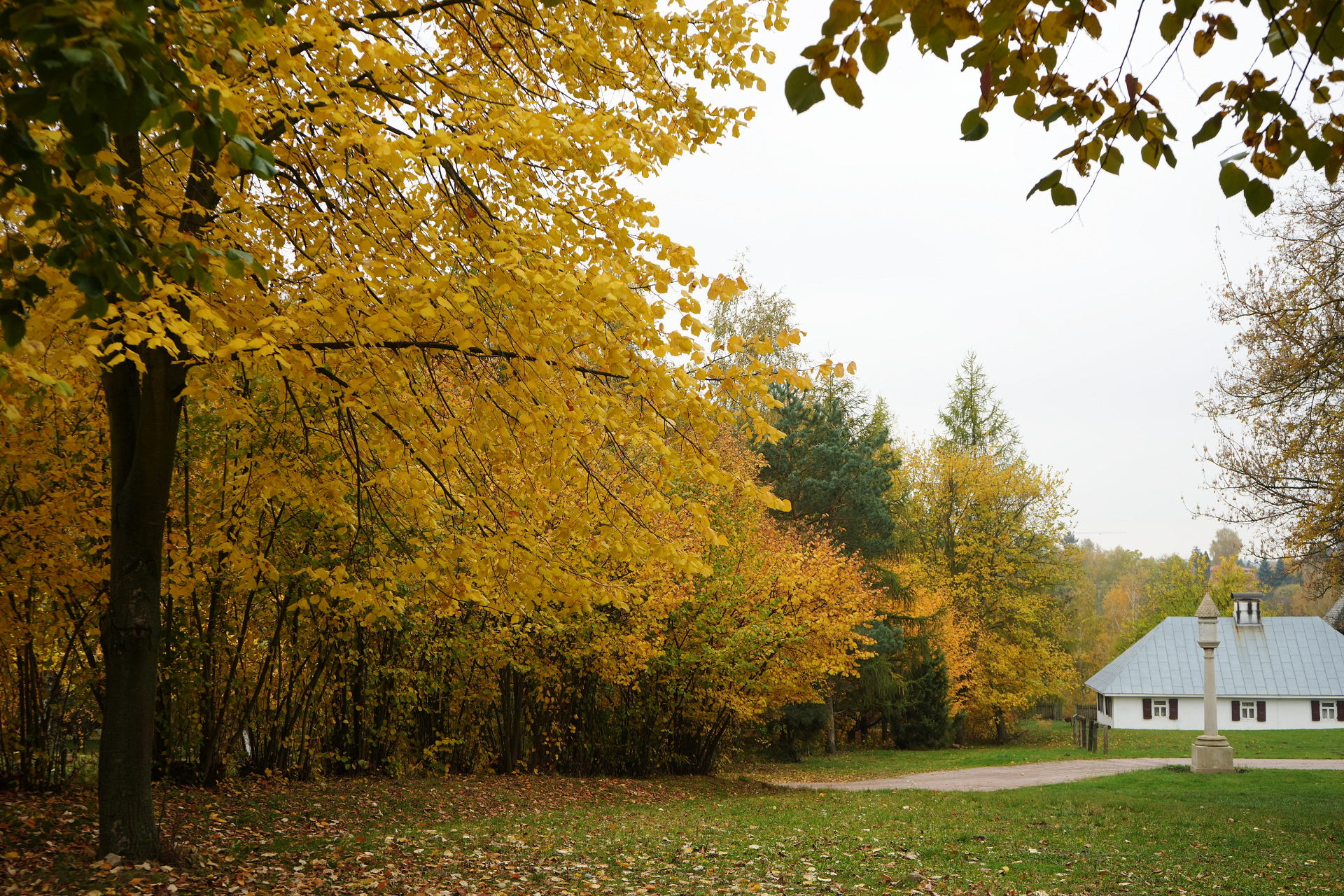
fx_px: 1605
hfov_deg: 45.4
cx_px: 672
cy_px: 448
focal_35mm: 43
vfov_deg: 31.2
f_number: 6.3
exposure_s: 1/100
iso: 250
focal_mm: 43
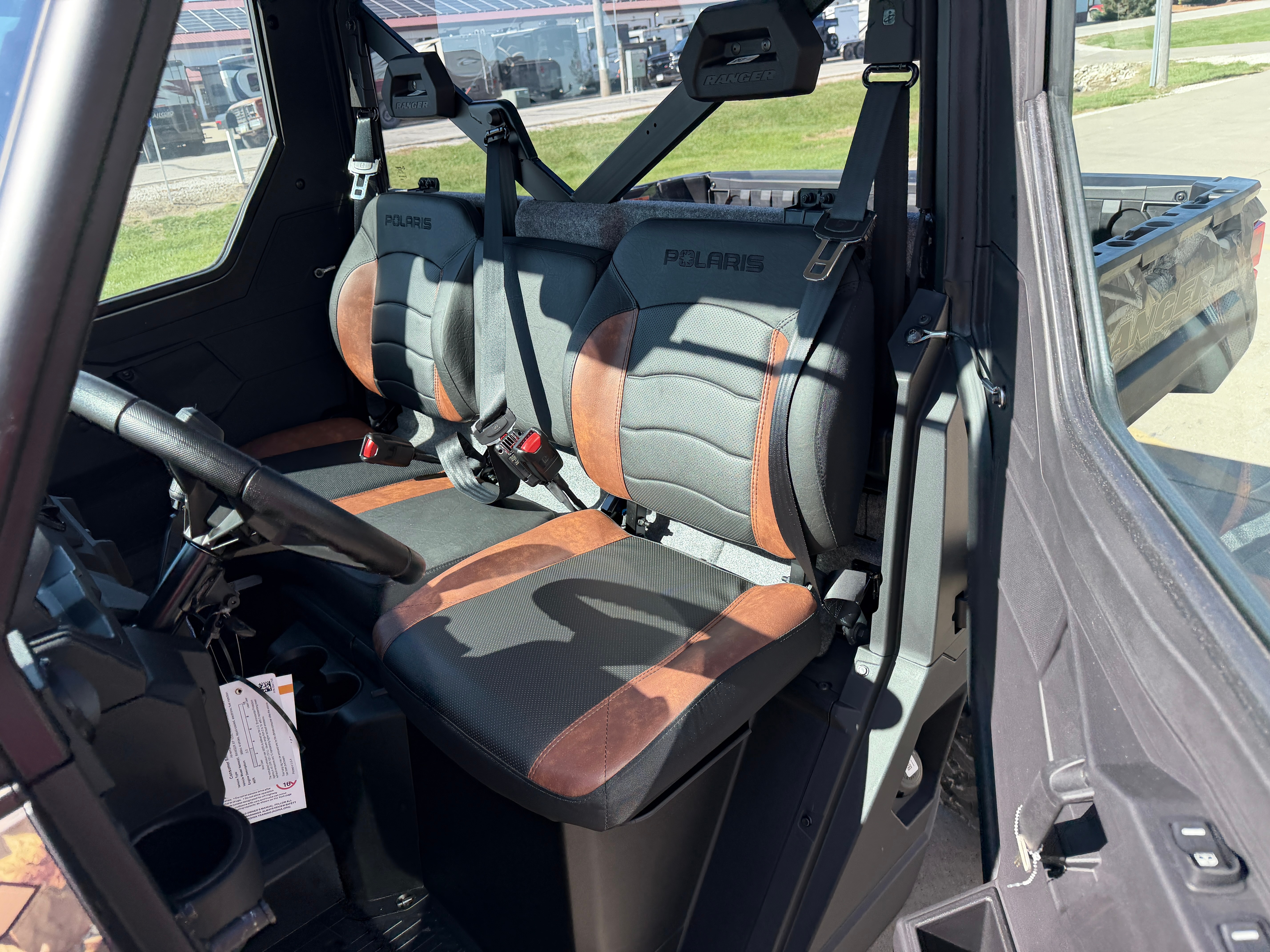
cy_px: 476
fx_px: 881
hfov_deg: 71.6
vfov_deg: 56.8
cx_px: 635
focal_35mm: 24
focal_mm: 6.76
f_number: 1.78
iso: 100
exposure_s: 1/943
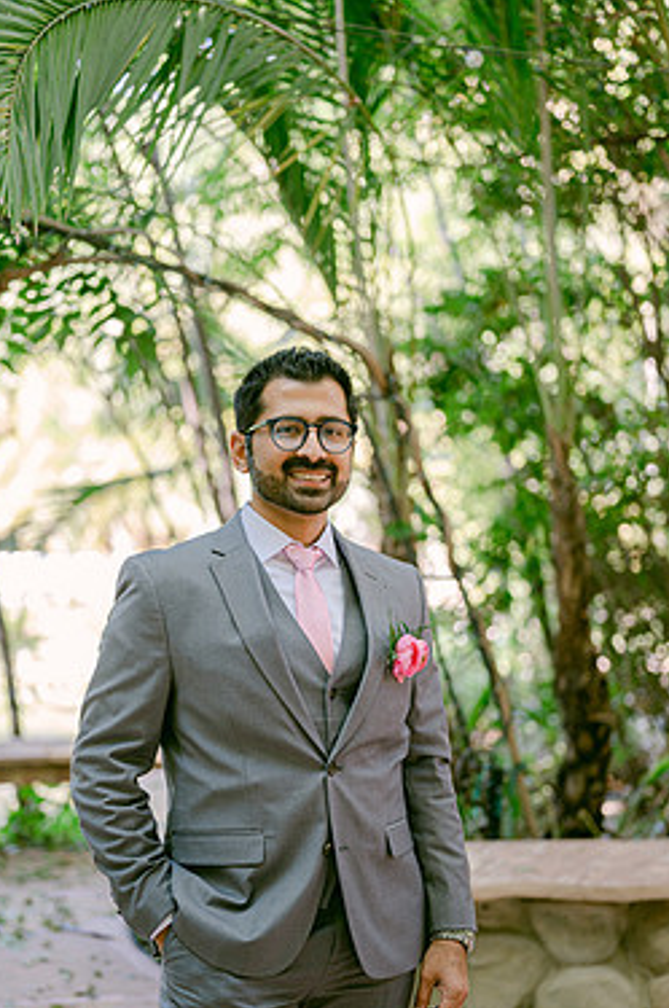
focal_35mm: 60
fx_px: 1677
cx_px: 300
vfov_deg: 33.3
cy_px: 599
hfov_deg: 22.6
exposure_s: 1/125
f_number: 2
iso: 100
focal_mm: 50
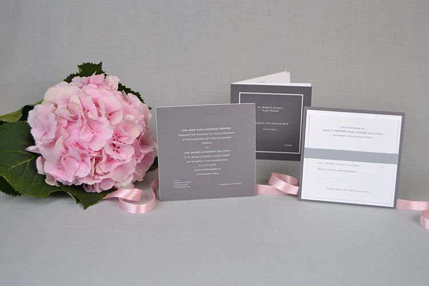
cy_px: 143
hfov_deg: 37.9
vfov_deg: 25.8
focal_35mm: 52
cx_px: 214
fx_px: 626
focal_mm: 35
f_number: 4.5
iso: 100
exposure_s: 1/25
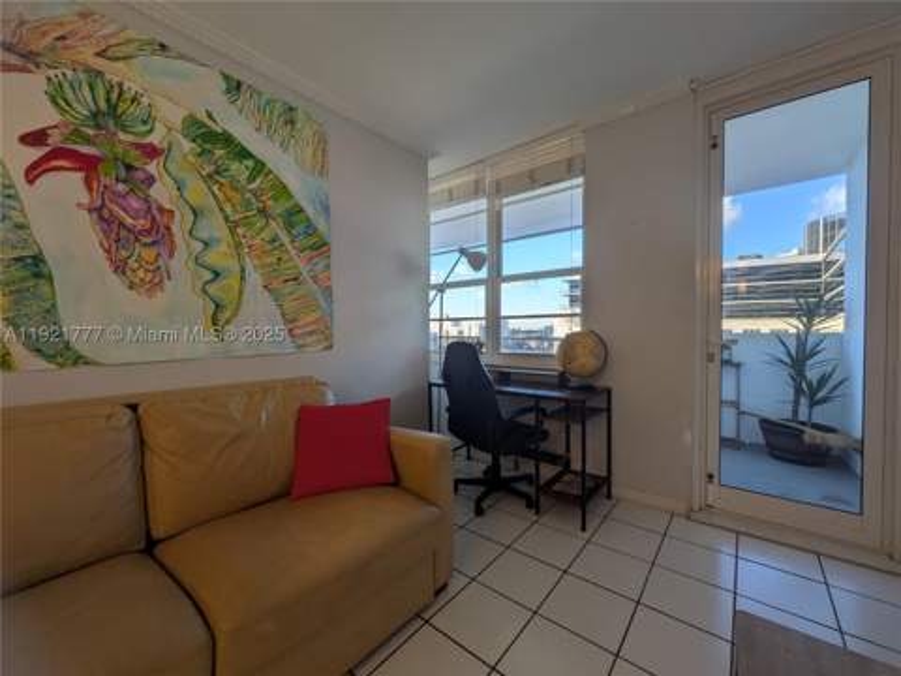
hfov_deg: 102.1
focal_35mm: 14
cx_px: 450
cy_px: 338
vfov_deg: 85.7
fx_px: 364
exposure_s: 1/133
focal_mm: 1.83
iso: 52
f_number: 2.2
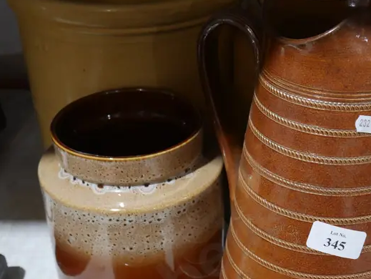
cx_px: 330
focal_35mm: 75
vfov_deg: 19.6
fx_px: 804
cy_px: 173
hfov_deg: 25.2
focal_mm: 19
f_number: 4.1
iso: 640
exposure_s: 1/60
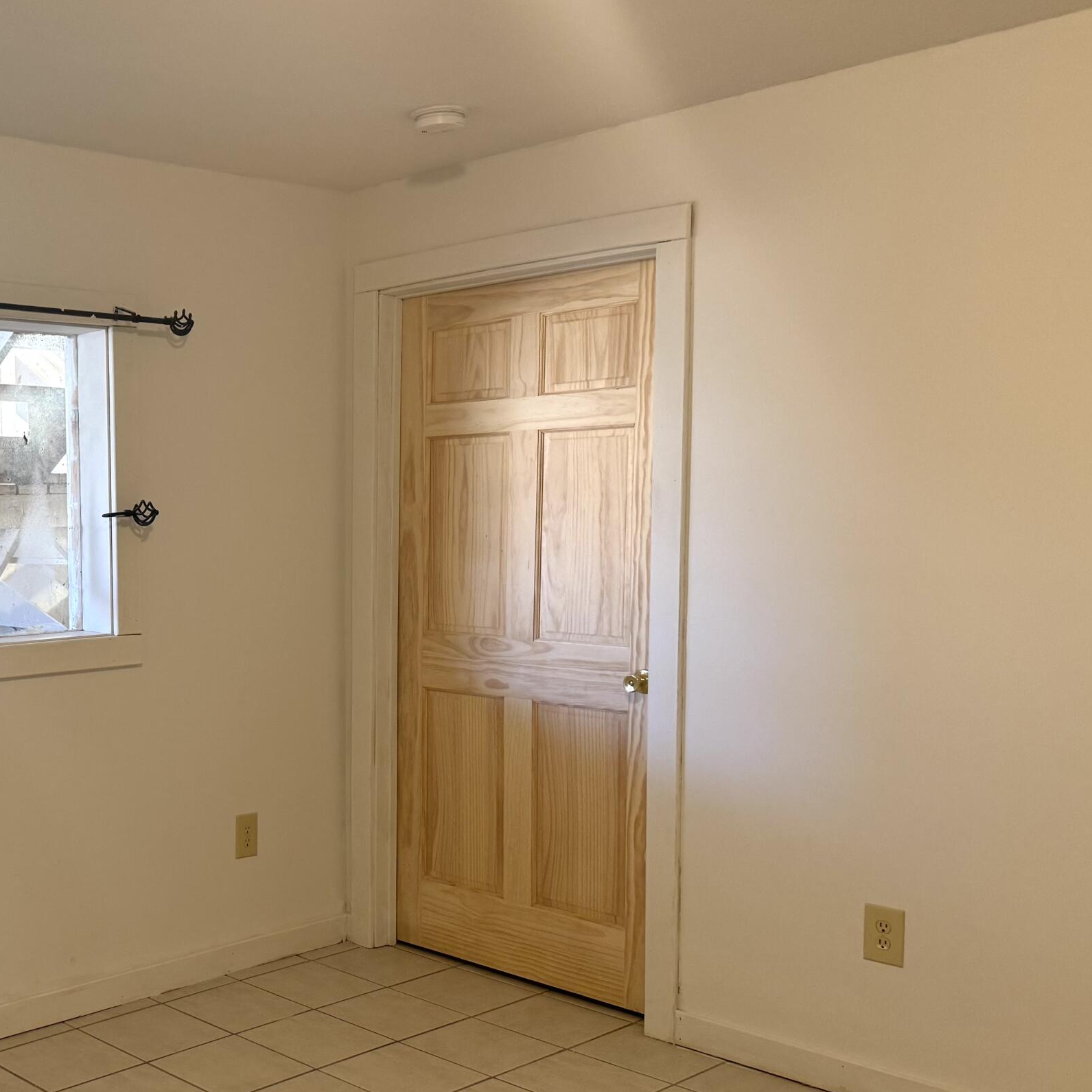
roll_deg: +0.9
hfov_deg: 38.9
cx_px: 104
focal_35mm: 40
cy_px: 615
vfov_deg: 41.8
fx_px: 1428
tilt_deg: -3.8
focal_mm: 6.76
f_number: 1.78
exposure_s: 1/60
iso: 160
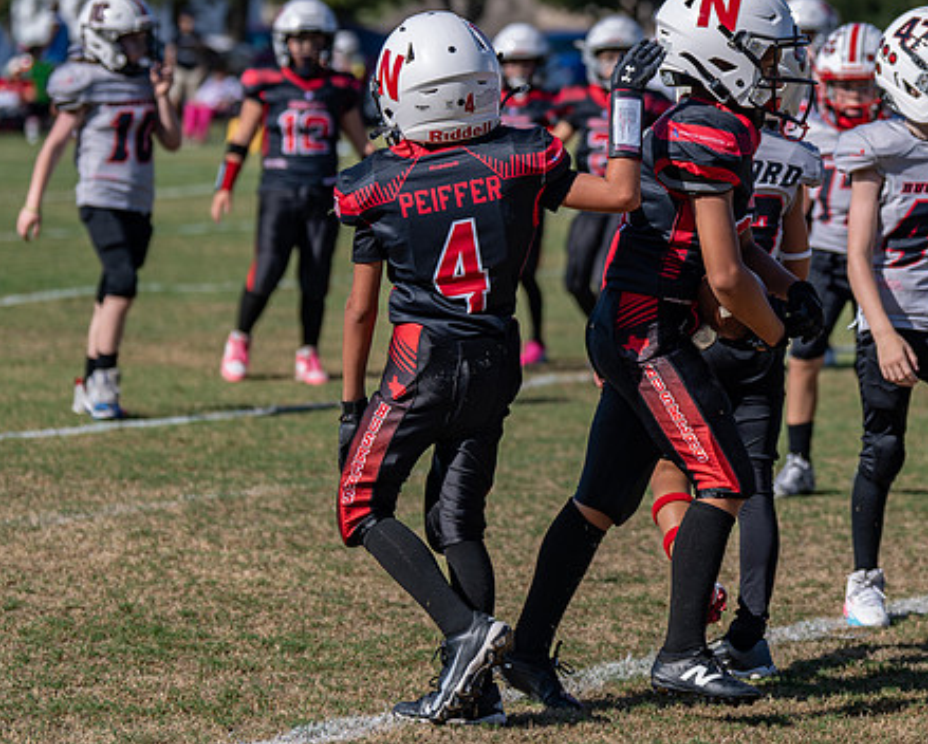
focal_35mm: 175
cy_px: 212
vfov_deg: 8.8
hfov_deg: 11.0
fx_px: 4811
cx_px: 653
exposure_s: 1/2500
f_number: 2.8
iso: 100
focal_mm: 92
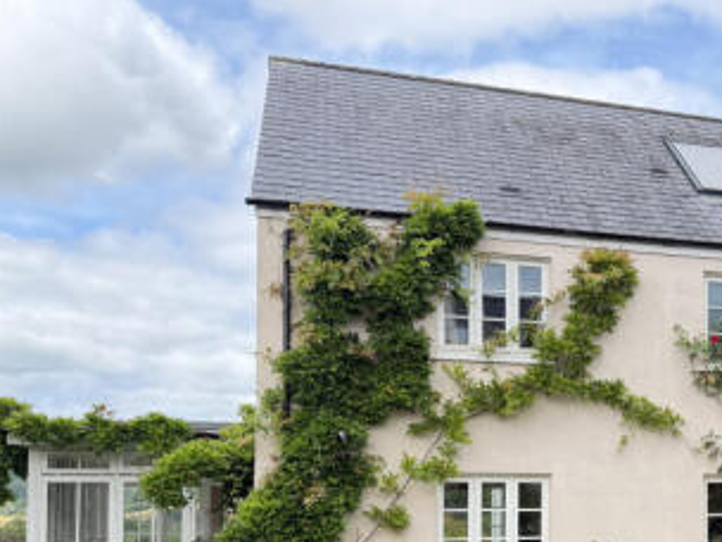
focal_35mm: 46
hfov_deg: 38.4
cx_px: 652
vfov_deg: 30.5
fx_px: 959
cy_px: 460
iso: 100
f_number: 1.78
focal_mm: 6.76
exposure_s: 1/1075
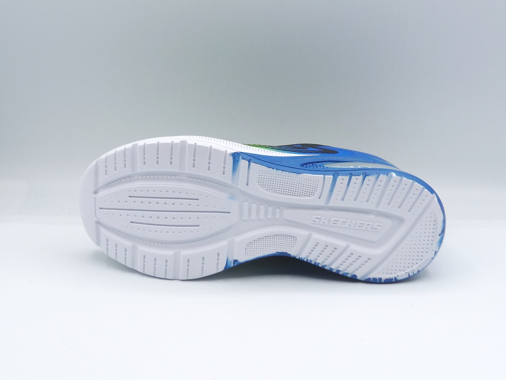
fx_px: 731
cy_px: 190
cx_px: 253
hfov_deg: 38.2
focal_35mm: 50
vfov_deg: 29.1
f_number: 5
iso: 100
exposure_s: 1/200
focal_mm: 4.9
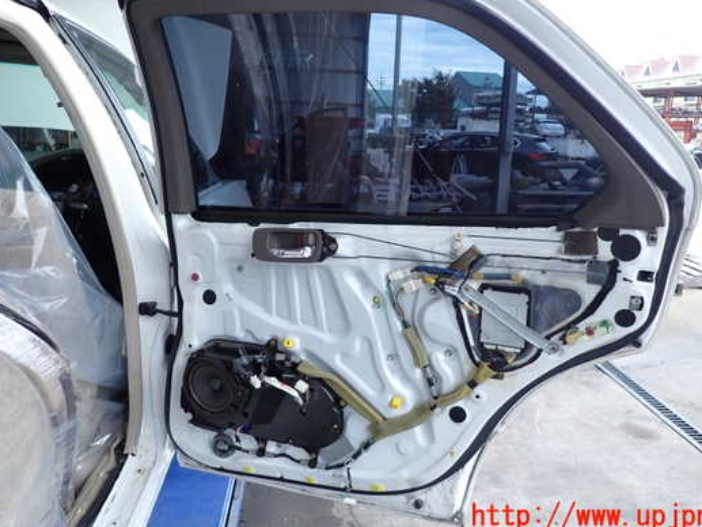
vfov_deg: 48.1
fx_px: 588
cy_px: 228
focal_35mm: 29
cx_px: 371
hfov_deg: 61.6
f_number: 2
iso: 100
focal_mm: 4.5
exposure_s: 1/320
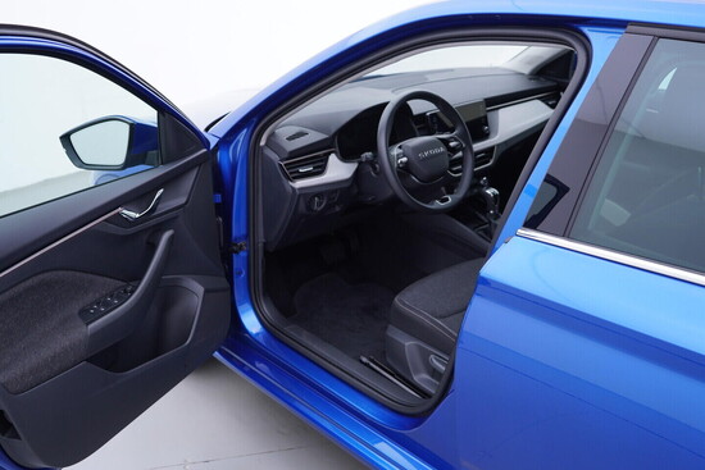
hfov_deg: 53.1
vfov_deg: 36.9
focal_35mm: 36
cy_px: 235
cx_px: 352
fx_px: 705
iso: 125
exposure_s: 1/50
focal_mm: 24
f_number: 3.2
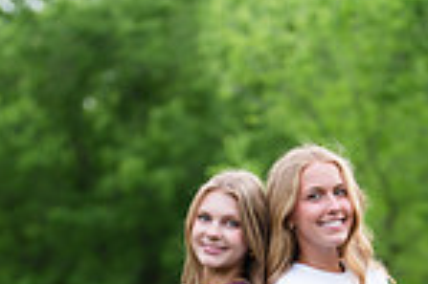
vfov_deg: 6.9
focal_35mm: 195
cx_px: 319
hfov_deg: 10.5
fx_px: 2316
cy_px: 486
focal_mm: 50
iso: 125
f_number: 1.2
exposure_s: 1/640
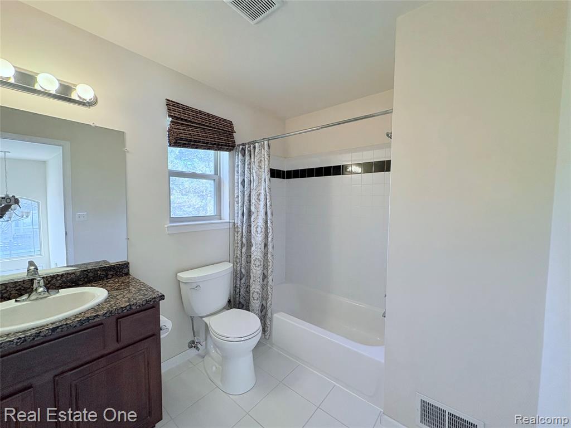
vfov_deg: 85.7
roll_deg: +0.0
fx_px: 231
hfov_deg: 102.1
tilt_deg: -3.2
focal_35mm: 14
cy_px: 214
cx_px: 286
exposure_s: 1/120
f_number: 2.2
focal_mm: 2.22
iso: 200
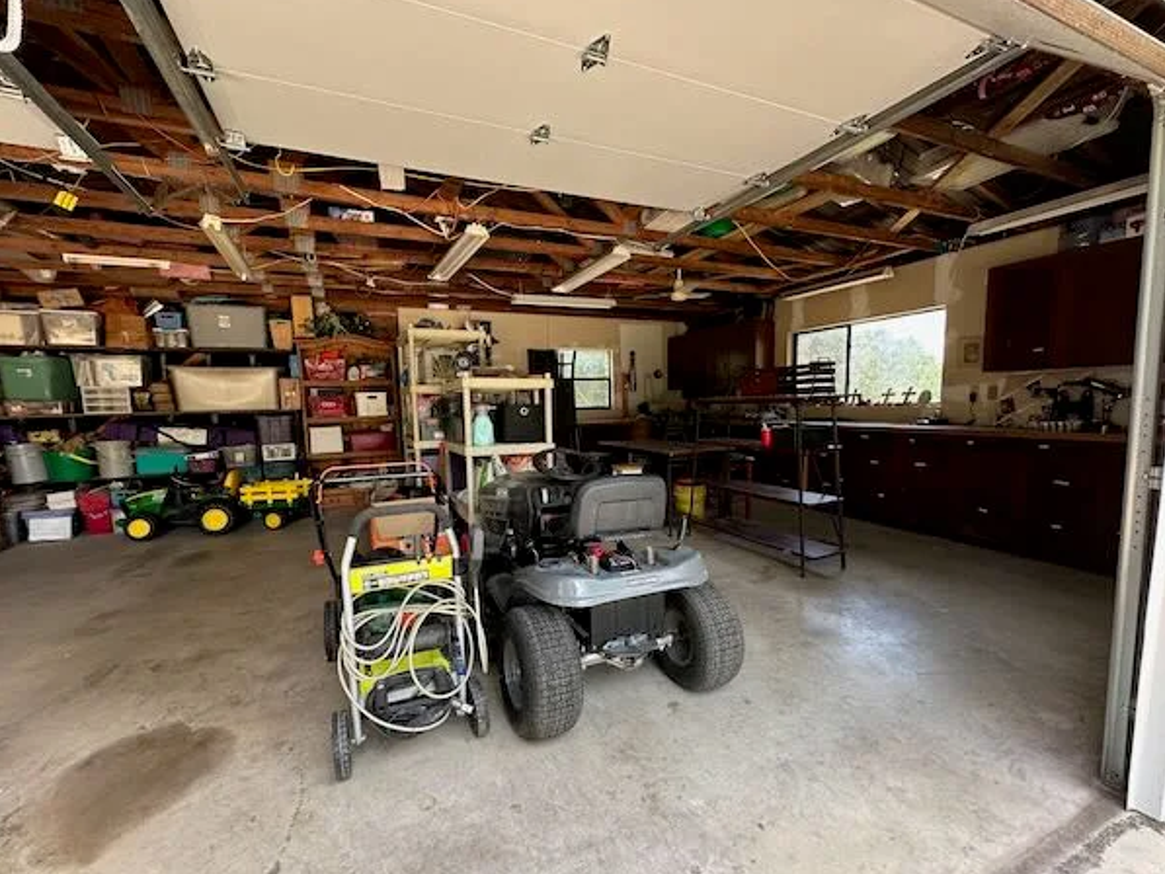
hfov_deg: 98.2
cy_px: 457
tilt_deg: -6.3
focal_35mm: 15
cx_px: 574
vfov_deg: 81.7
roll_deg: +0.8
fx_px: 505
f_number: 2.2
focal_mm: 2.22
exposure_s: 1/99
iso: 125
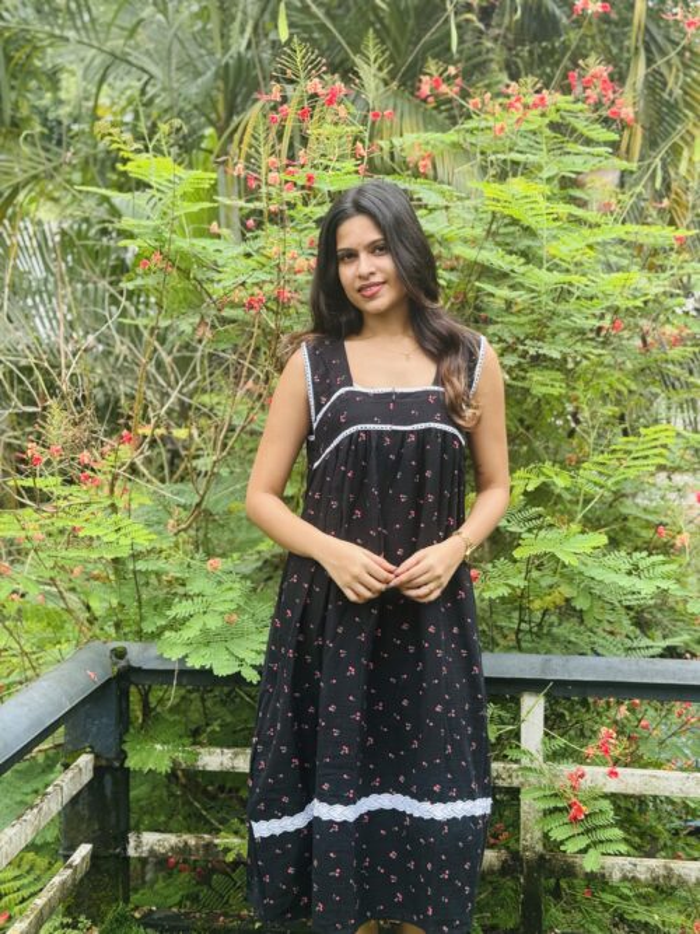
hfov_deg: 30.3
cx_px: 350
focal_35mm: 48
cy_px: 467
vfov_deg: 39.7
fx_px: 1295
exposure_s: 1/739
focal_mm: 6.76
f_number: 1.78
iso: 64
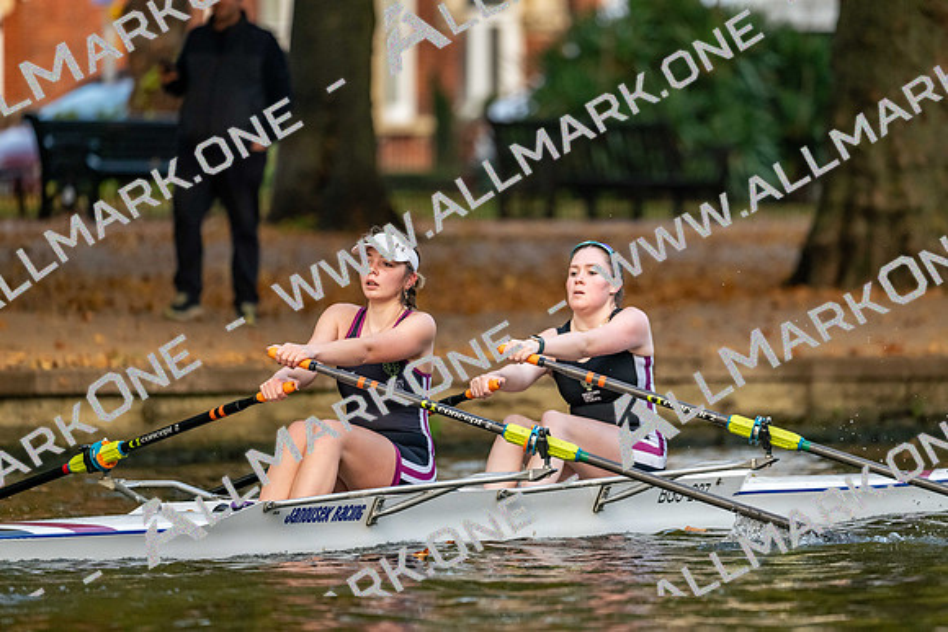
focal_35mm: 400
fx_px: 10535
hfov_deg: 5.2
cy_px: 316
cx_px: 474
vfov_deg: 3.4
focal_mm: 400
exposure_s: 1/2500
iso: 3200
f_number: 4.5
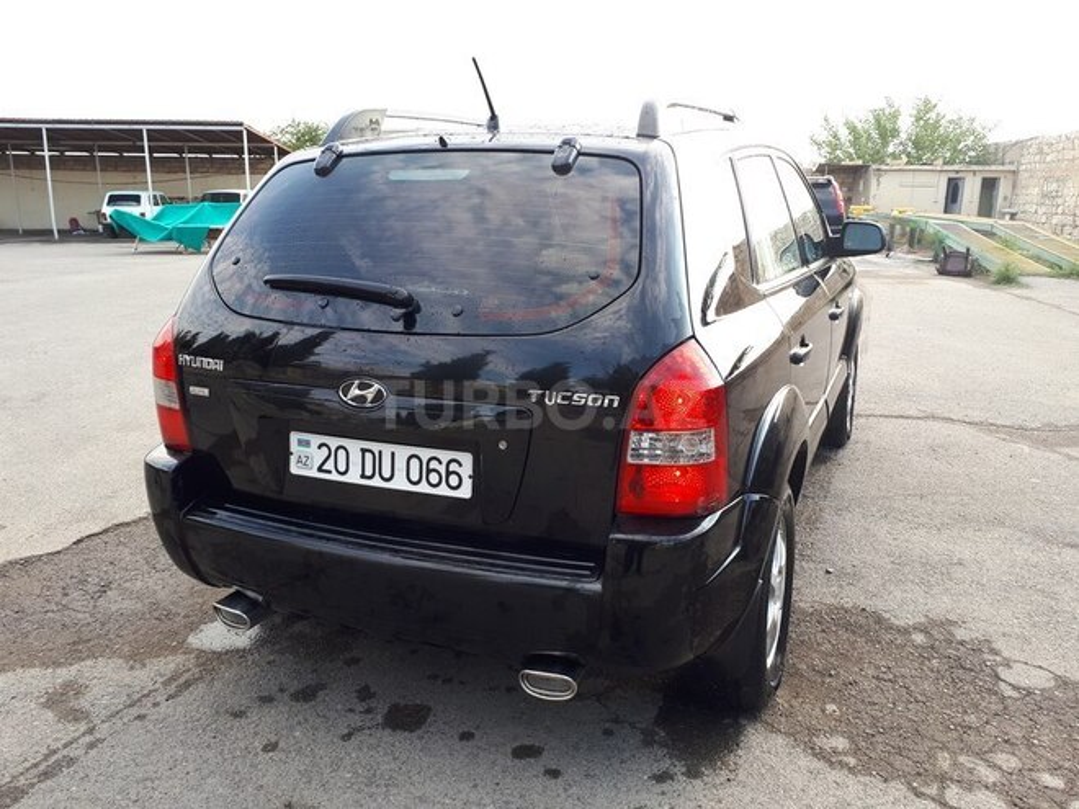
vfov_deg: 51.4
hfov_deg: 65.3
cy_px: 404
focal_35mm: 27
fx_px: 842
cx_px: 540
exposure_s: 1/117
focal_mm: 3.6
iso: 40
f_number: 1.9
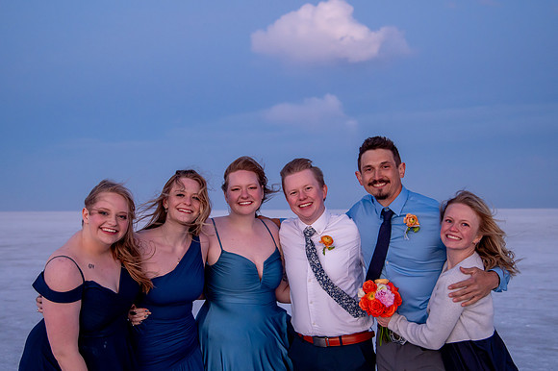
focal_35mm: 53
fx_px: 822
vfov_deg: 25.4
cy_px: 200
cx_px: 269
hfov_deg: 37.5
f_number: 4
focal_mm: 44
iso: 1600
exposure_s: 1/160
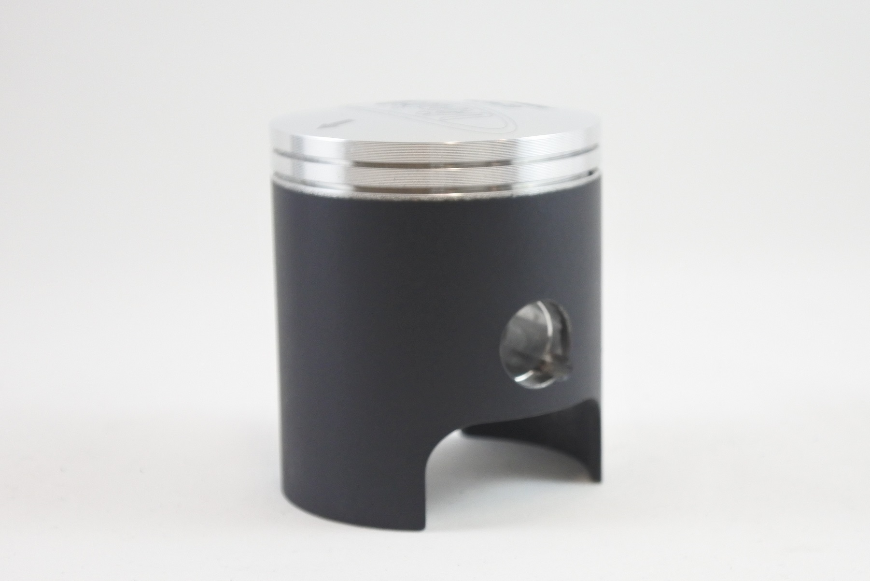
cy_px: 290
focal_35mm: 56
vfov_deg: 24.2
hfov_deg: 35.6
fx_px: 1353
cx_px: 435
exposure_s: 1/125
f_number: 4.8
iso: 640
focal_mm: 21
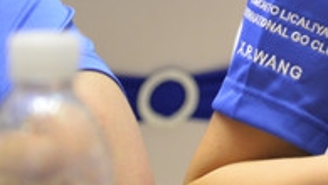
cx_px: 484
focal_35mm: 398
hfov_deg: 5.4
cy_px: -123
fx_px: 3464
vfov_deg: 3.0
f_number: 4
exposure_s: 1/40
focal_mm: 78
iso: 1000
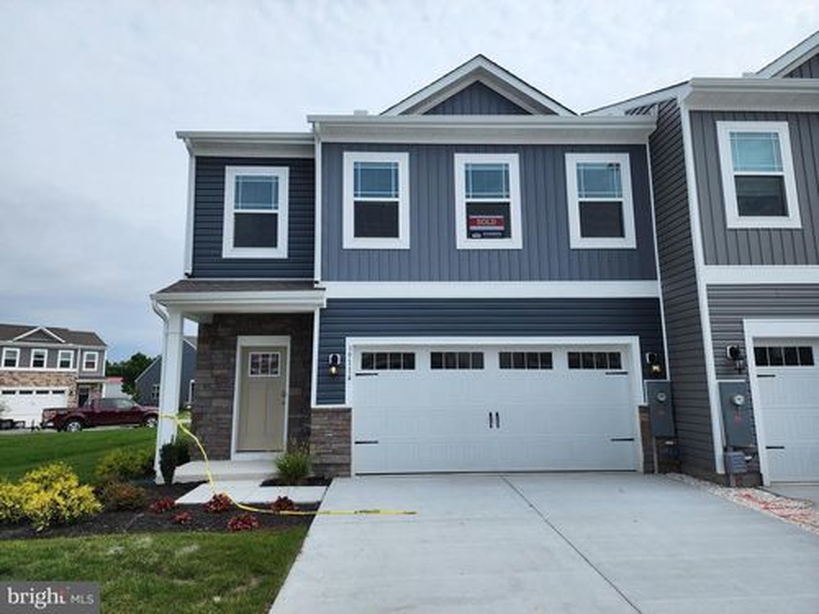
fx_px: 544
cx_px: 410
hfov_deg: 73.9
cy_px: 307
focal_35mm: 23
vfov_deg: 58.9
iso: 12
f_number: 1.8
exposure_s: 1/1484
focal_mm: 6.4
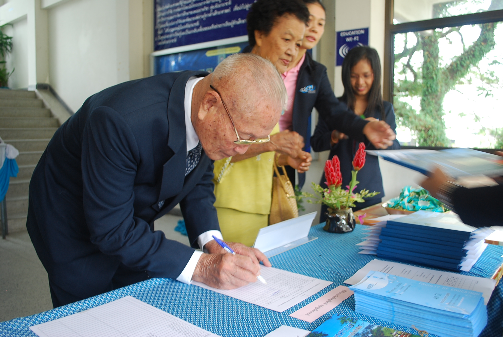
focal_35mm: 30
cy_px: 168
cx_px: 252
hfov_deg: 61.9
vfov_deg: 43.7
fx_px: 420
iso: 200
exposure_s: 1/13
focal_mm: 20
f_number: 3.8
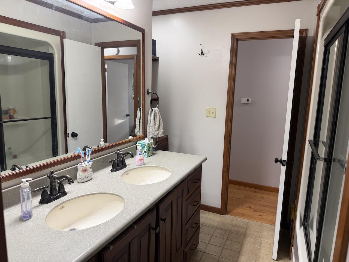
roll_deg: -1.4
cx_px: 174
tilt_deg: -9.8
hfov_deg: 71.6
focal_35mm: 24
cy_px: 131
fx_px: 242
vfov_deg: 56.8
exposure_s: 1/60
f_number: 1.78
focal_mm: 6.76
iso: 125
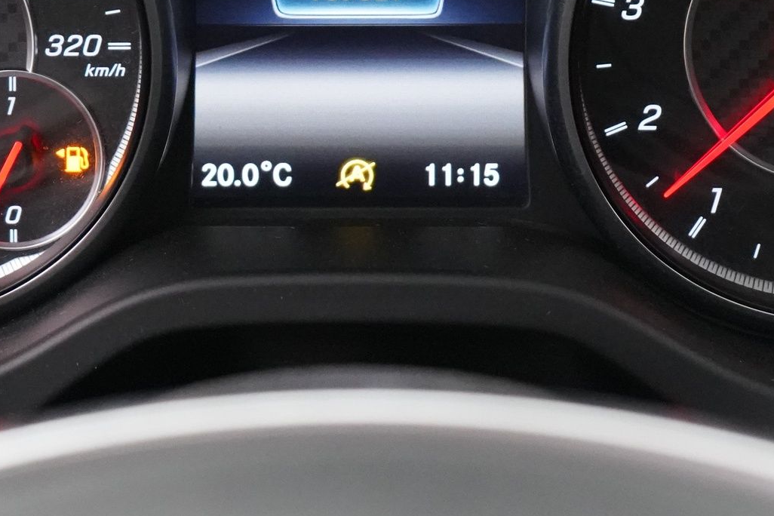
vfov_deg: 11.6
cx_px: 342
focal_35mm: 117
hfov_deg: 17.5
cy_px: 27
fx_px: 2515
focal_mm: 48
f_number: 4.5
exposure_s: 1/100
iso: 12800
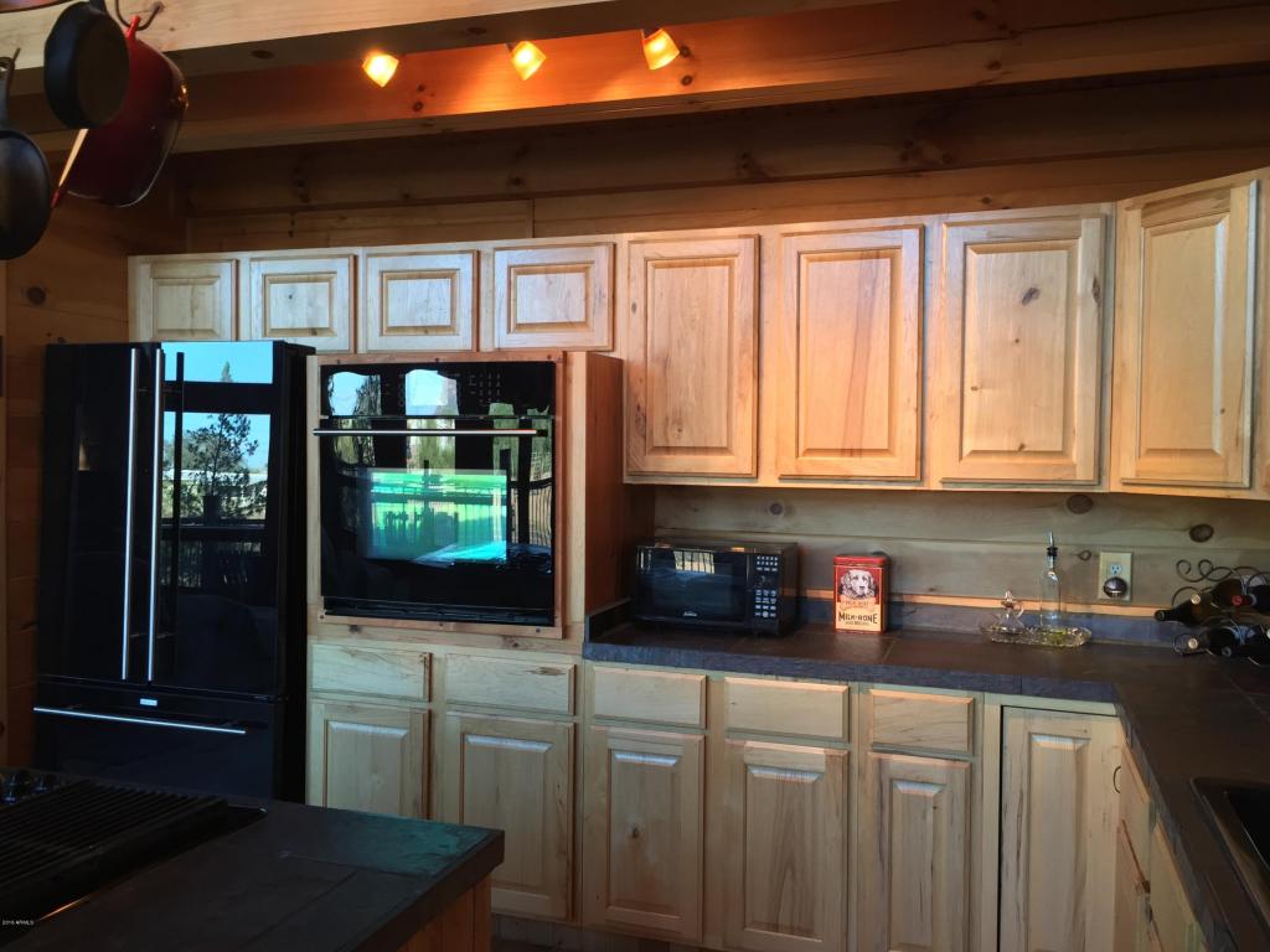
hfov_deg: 61.7
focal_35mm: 29
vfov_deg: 48.2
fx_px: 1064
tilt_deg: -2.6
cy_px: 476
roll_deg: -2.2
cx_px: 635
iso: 64
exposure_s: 1/30
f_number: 2.2
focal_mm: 4.15
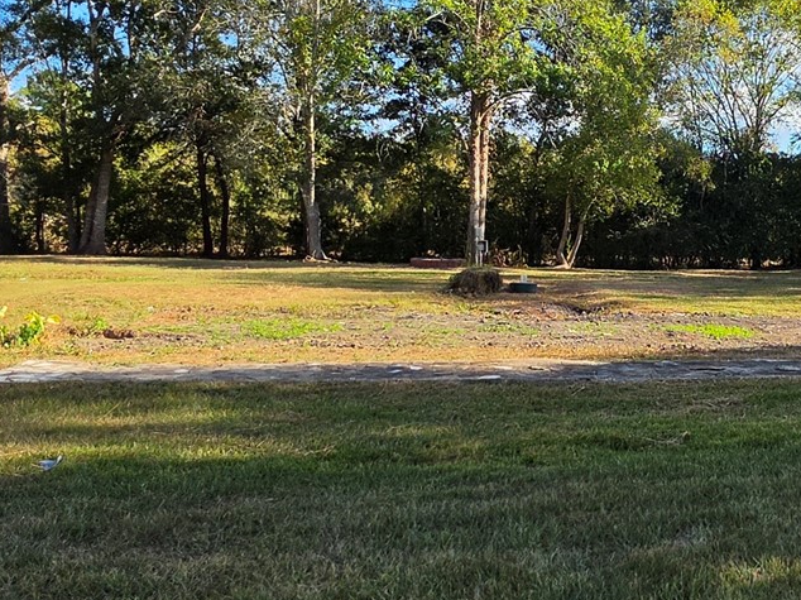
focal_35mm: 42
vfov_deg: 34.3
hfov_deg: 42.1
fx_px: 971
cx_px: 678
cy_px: 303
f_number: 1.9
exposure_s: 1/1601
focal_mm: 2.2
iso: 32
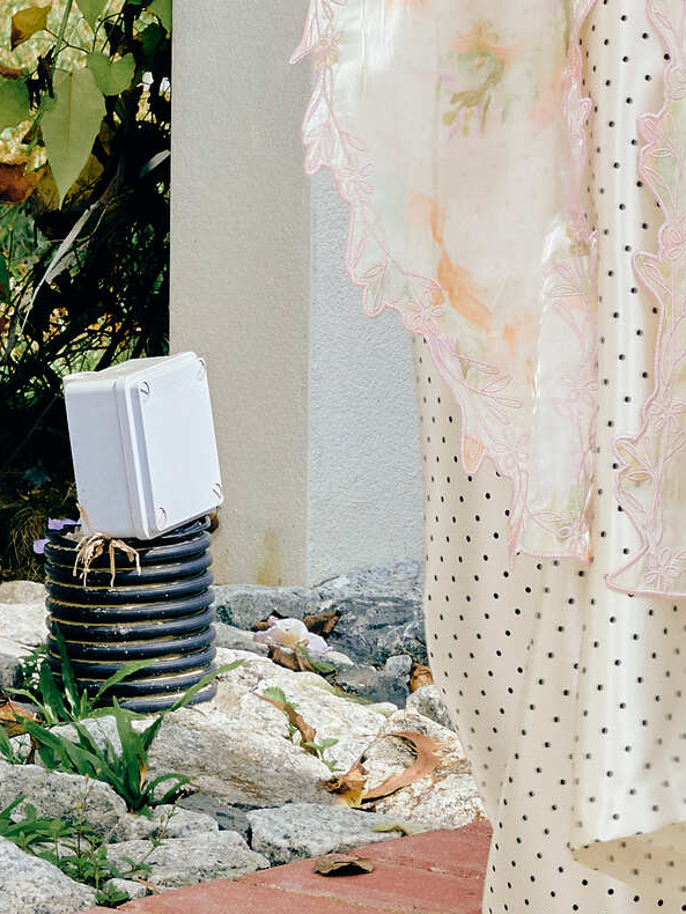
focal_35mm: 221
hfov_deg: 6.7
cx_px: 506
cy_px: -787
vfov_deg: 8.6
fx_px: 5836
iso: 125
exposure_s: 1/125
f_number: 10
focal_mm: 44
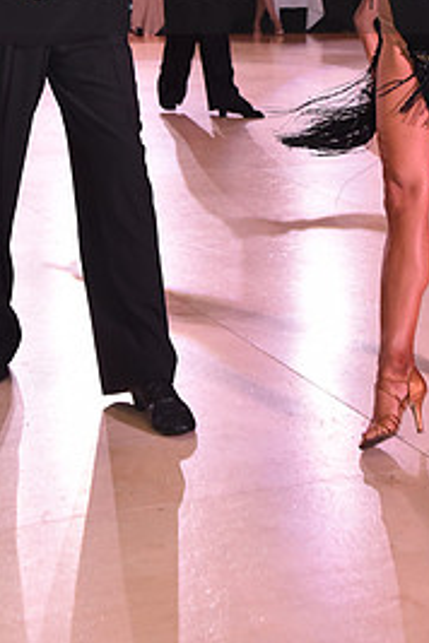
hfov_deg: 12.1
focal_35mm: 113
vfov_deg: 17.5
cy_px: -46
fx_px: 2020
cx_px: 252
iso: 2500
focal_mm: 52
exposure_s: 1/320
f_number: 6.3
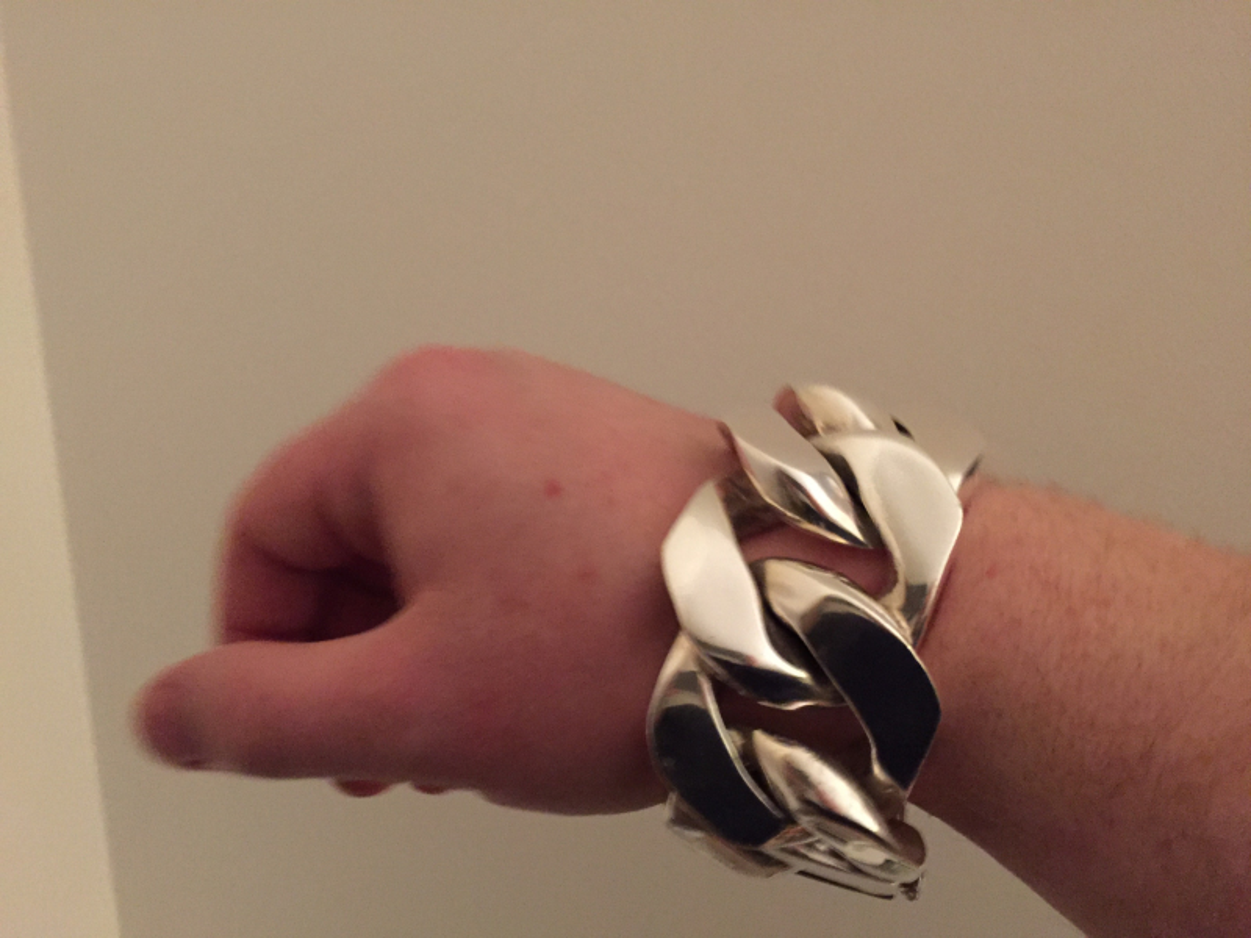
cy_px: 469
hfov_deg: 61.7
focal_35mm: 29
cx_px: 626
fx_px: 1048
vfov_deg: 48.2
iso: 640
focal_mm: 4.15
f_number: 2.2
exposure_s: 1/17
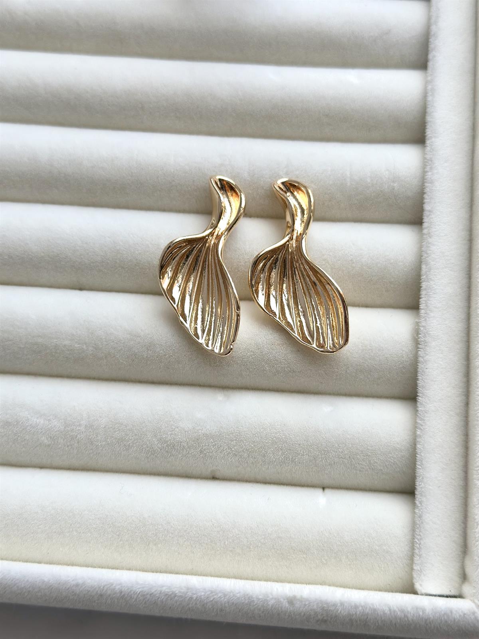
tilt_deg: -74.9
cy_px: 320
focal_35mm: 48
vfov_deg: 39.7
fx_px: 886
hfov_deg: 30.3
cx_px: 240
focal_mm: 6.86
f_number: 1.78
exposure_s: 1/541
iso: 80
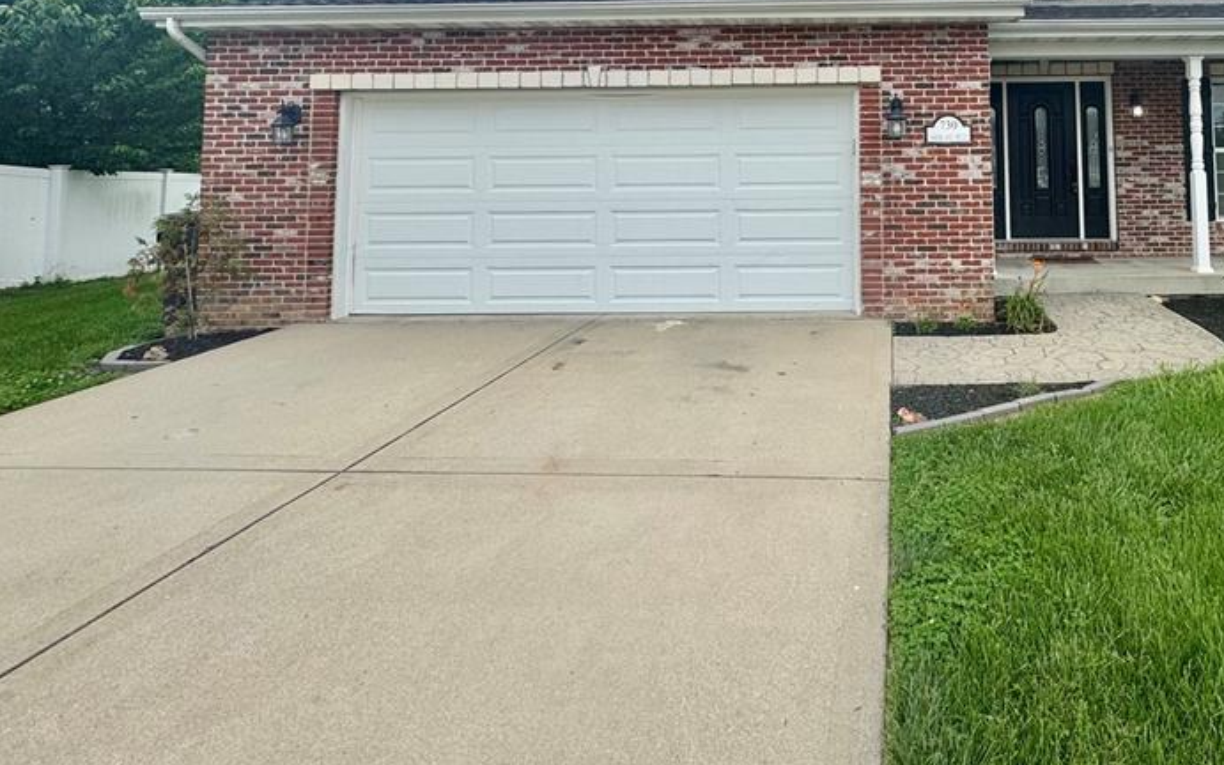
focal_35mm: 22
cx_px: 864
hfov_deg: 75.8
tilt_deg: +4.7
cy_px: 117
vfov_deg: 50.5
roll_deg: +0.5
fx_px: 734
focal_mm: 2.22
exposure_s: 1/1256
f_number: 2.2
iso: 50
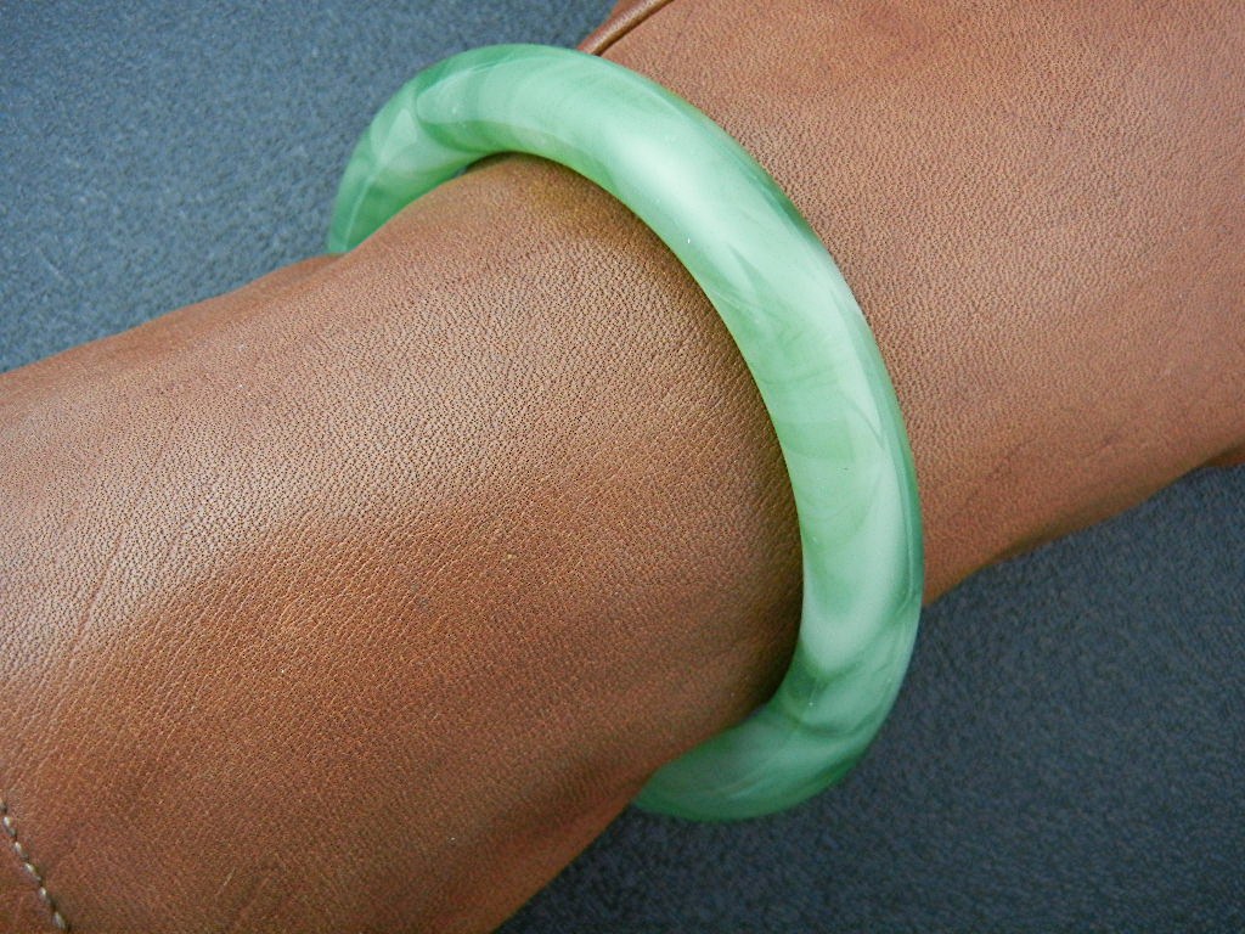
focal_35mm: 45
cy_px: 467
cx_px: 622
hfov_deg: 42.1
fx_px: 1618
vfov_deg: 32.2
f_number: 3.8
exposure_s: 1/5.1
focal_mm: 8.1
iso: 200
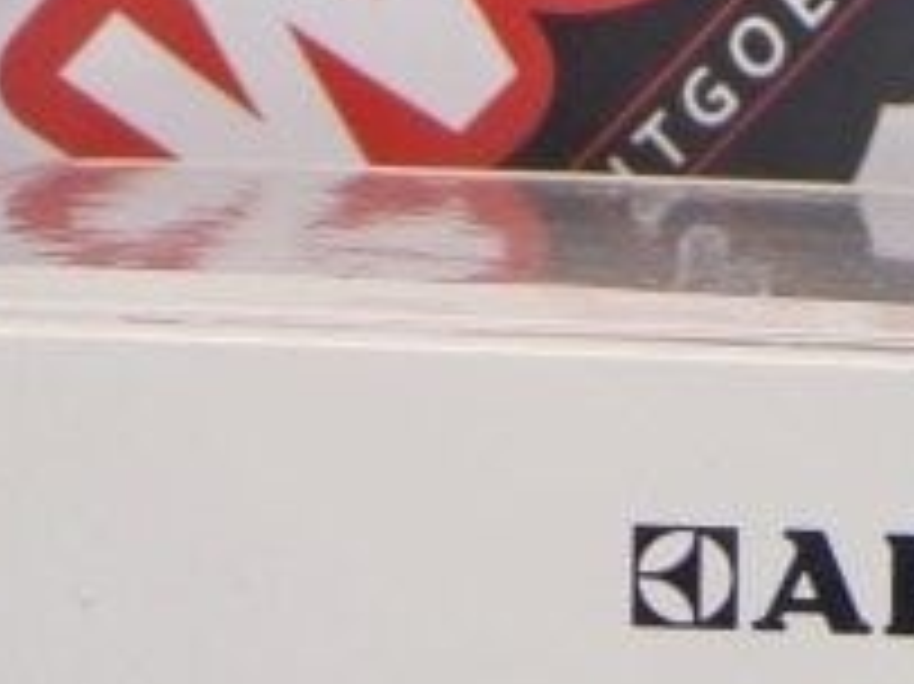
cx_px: 801
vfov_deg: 11.0
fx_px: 3193
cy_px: 1404
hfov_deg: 16.1
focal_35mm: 121
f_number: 3
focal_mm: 4.3
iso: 100
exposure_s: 1/38
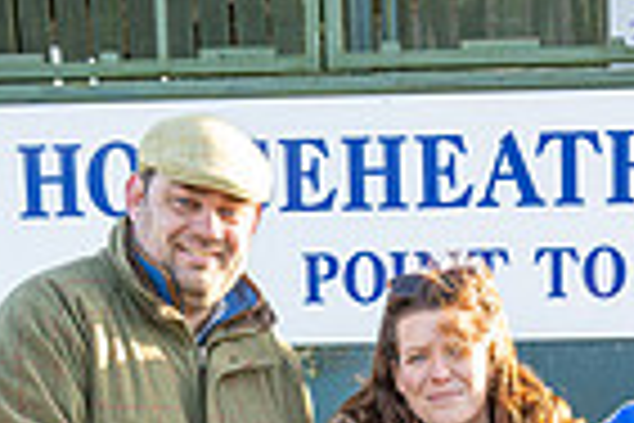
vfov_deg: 9.0
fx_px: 2536
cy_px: 853
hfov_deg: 14.2
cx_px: 513
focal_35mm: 144
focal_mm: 35
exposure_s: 1/250
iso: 400
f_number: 5
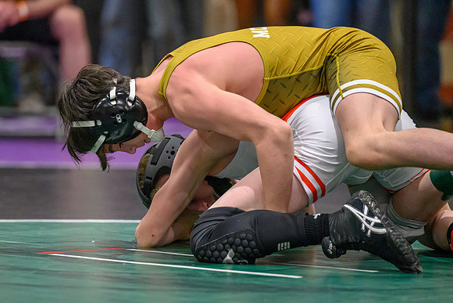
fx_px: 3531
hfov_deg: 7.3
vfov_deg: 4.9
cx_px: 177
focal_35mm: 281
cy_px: 172
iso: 10000
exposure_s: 1/800
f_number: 2.8
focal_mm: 200
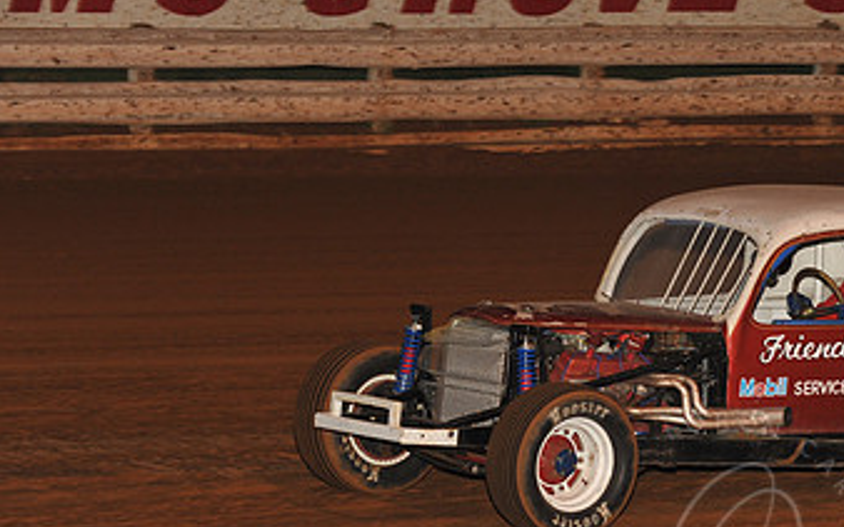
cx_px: 722
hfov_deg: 10.0
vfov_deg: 6.2
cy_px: 332
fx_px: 4829
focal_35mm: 210
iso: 800
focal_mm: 120
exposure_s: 1/320
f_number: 6.3
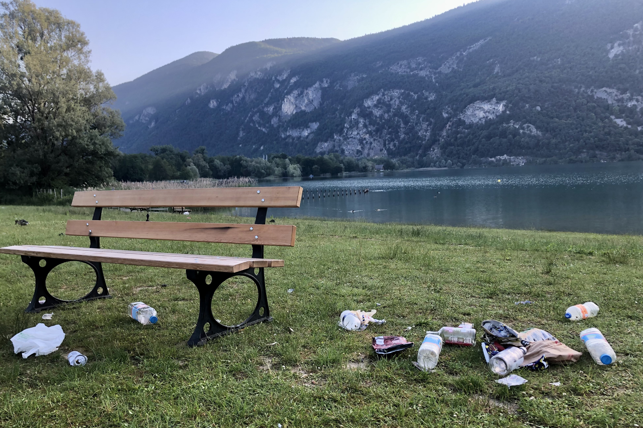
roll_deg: +1.6
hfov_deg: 61.9
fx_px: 536
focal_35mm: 30
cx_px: 316
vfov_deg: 43.5
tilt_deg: -7.4
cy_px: 246
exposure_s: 1/203
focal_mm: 3.99
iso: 20
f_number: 1.8
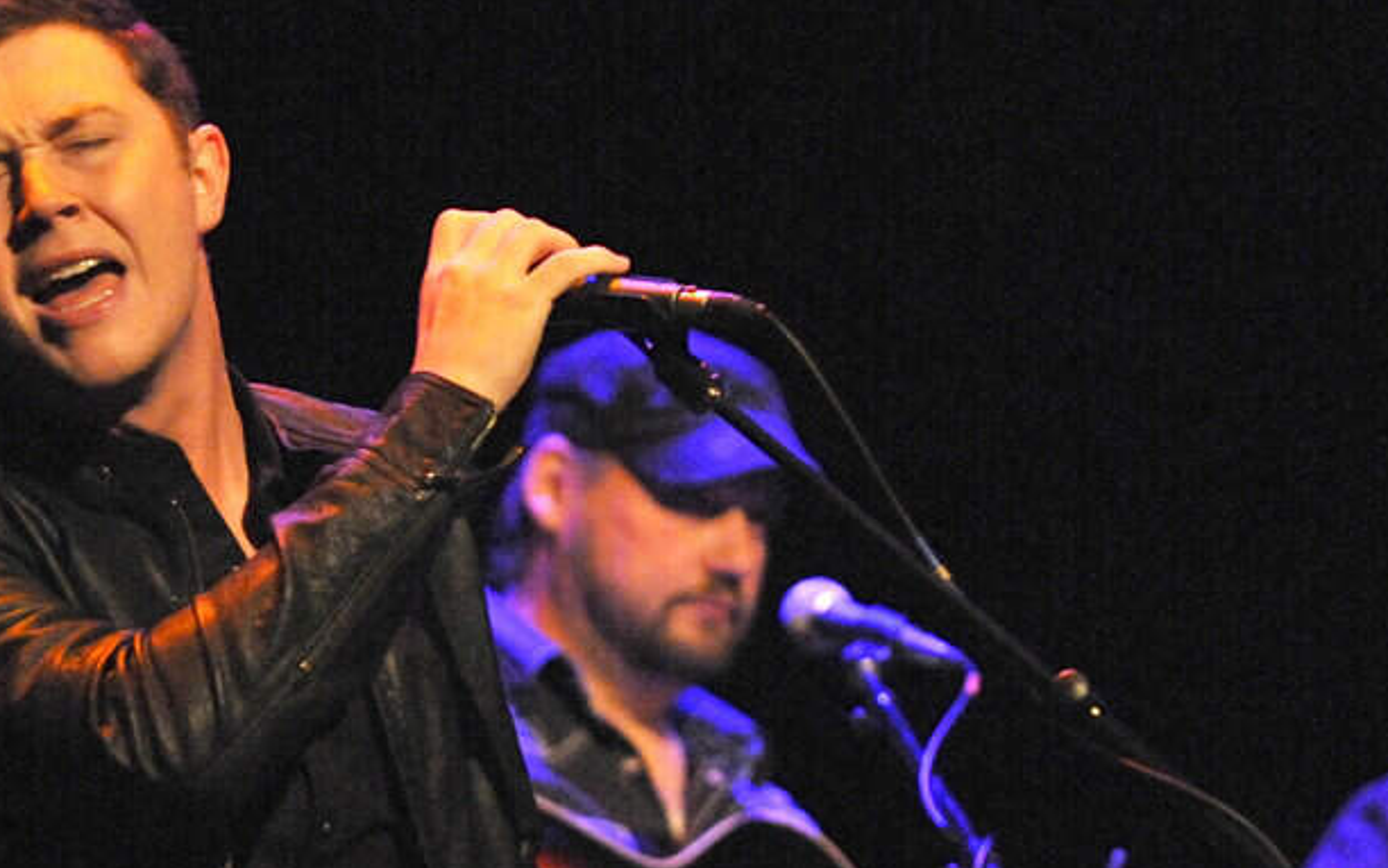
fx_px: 13585
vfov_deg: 3.7
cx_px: 987
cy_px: 679
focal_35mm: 359
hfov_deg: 5.8
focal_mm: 120
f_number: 2.8
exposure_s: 1/200
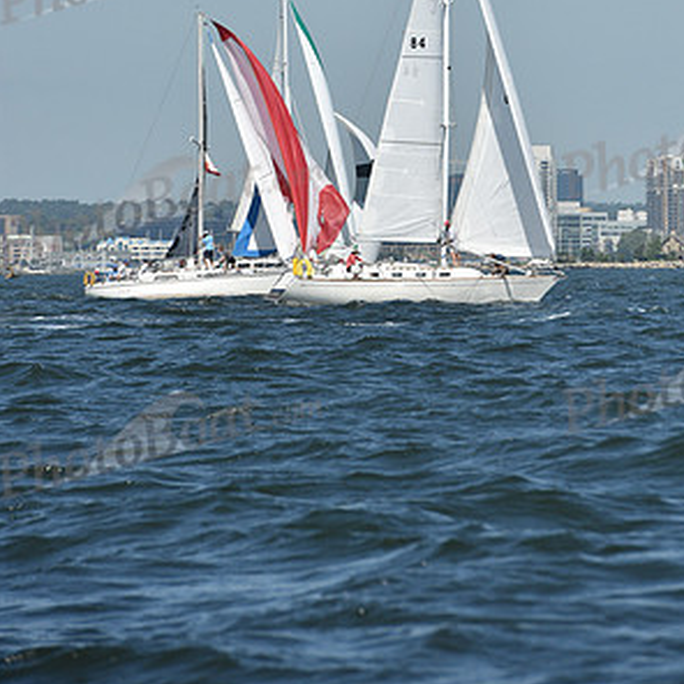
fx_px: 7444
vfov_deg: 5.3
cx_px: 443
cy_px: 53
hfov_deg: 5.3
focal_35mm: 333
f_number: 9
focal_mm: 200
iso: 250
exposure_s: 1/1250
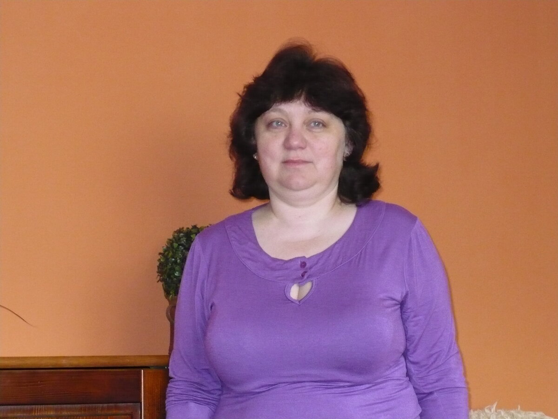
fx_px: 1676
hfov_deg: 18.9
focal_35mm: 104
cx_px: 279
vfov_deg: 14.2
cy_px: 210
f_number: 3.5
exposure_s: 1/30
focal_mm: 17.2
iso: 640
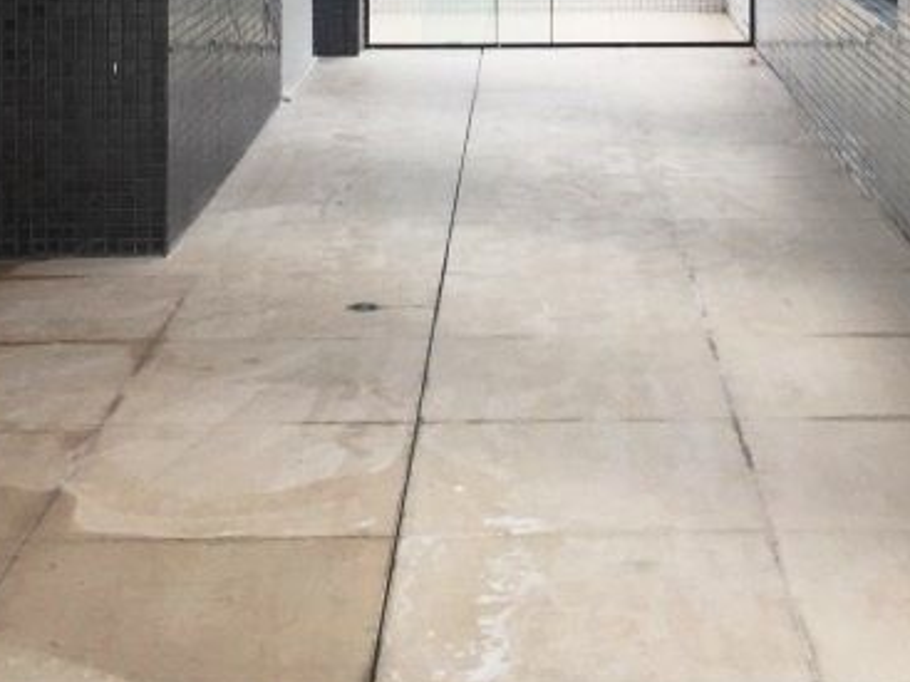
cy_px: -238
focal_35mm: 81
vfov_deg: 17.0
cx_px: 560
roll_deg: -0.1
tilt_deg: -0.2
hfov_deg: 24.1
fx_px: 2129
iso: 32
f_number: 2.2
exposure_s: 1/557
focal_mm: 4.15
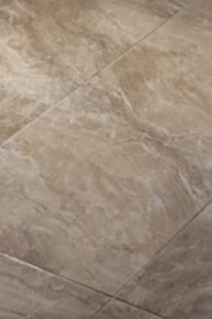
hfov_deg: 8.5
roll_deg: +0.1
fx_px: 1417
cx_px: 197
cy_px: -421
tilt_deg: -8.9
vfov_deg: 11.0
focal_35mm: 160
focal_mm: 6.76
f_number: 1.78
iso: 80
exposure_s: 1/214
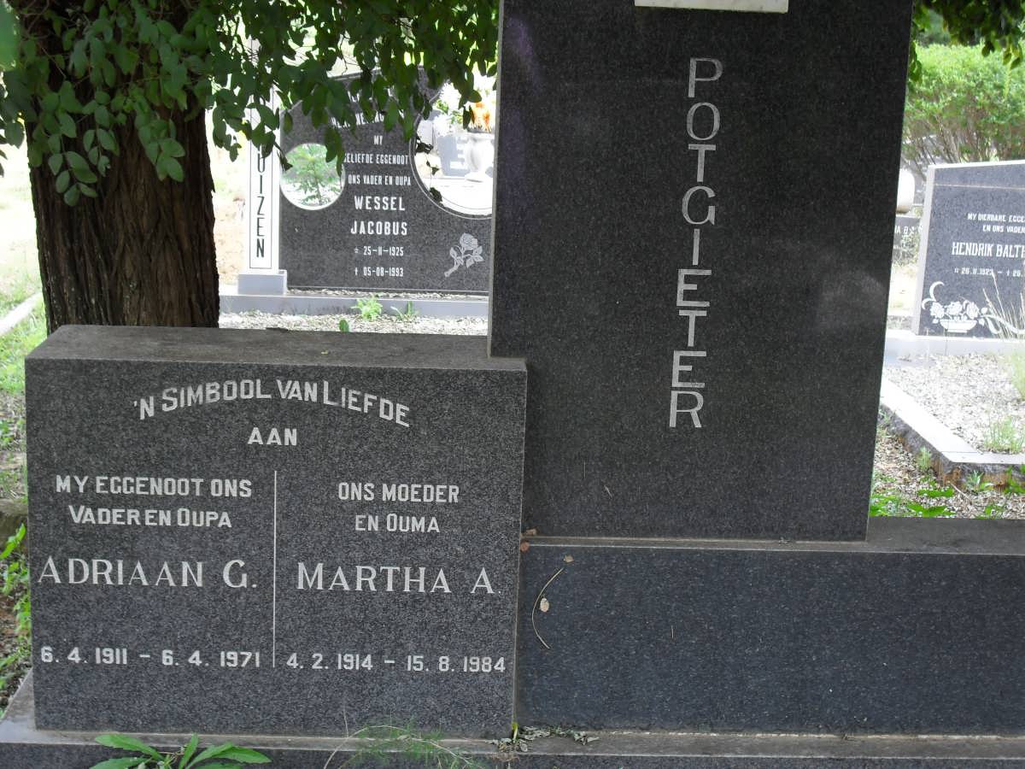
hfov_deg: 33.8
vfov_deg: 25.7
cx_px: 512
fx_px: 1688
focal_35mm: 57
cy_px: 384
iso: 120
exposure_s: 1/60
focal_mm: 10.1
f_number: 4.3
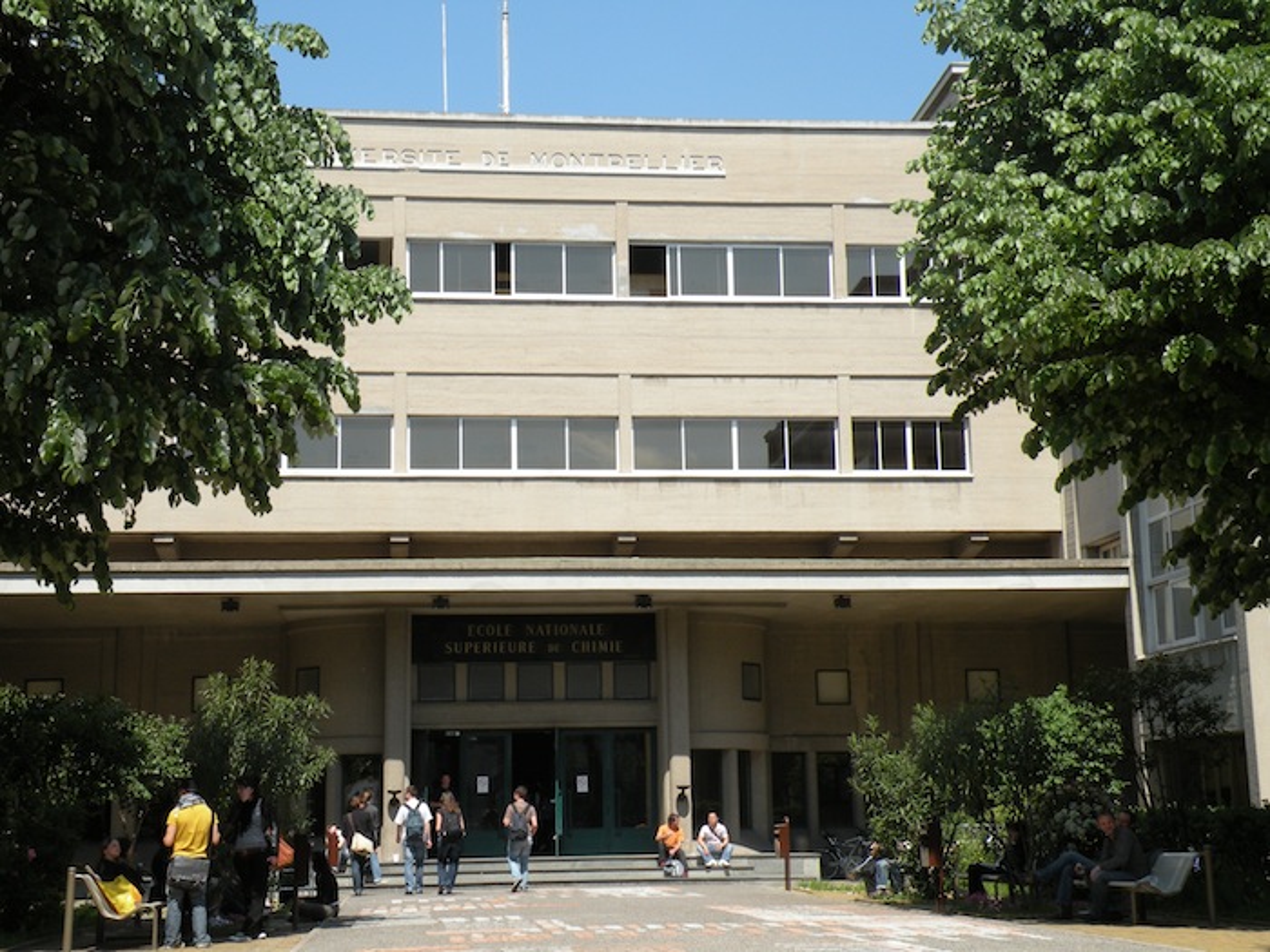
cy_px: 476
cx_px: 635
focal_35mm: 56
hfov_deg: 34.3
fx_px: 2055
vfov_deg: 26.1
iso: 64
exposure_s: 1/223
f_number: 6.3
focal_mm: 9.8
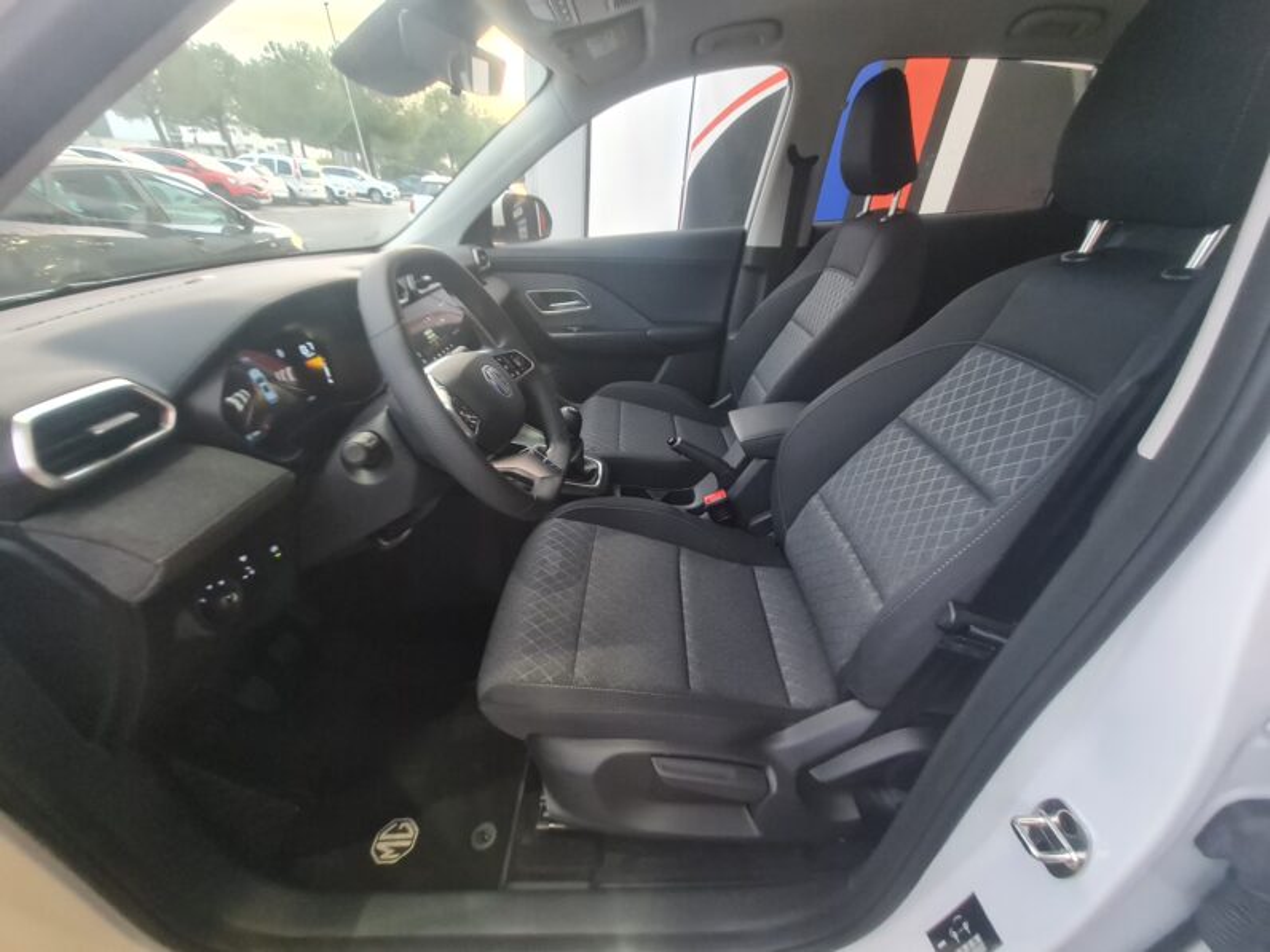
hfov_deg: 106.2
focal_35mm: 13
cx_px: 635
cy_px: 476
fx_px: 477
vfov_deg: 89.9
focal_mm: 2.2
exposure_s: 1/33
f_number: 2.2
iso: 500
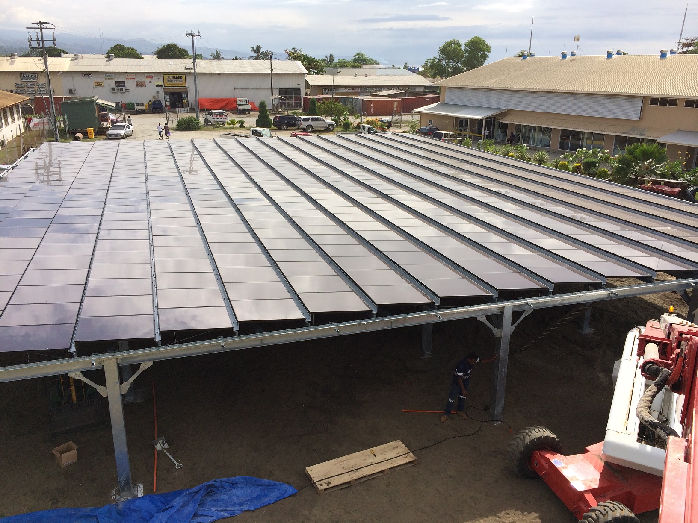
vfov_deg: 46.8
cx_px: 349
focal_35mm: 30
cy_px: 262
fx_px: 605
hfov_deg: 60.0
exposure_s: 1/2415
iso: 32
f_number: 2.2
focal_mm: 4.12
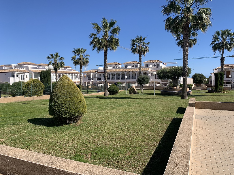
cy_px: 88
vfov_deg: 53.1
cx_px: 117
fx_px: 176
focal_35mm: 26
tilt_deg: -1.7
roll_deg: +2.7
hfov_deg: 67.3
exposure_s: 1/2481
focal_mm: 4.25
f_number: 1.8
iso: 25
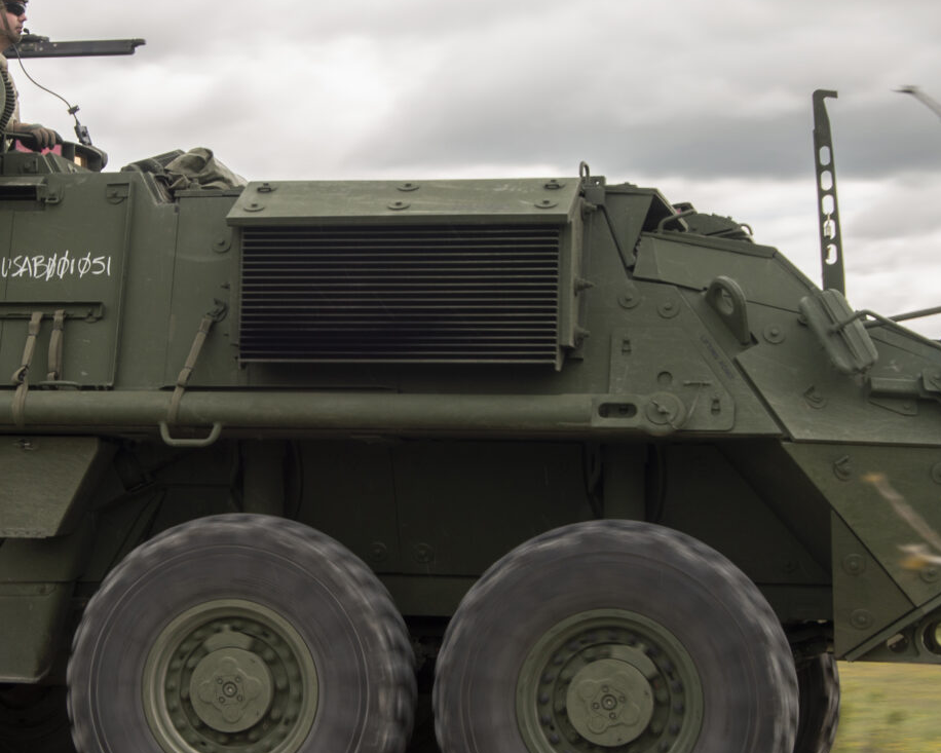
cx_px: 337
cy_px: 379
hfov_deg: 18.2
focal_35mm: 105
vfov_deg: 14.7
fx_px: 2925
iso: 100
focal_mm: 40
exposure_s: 1/100
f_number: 9
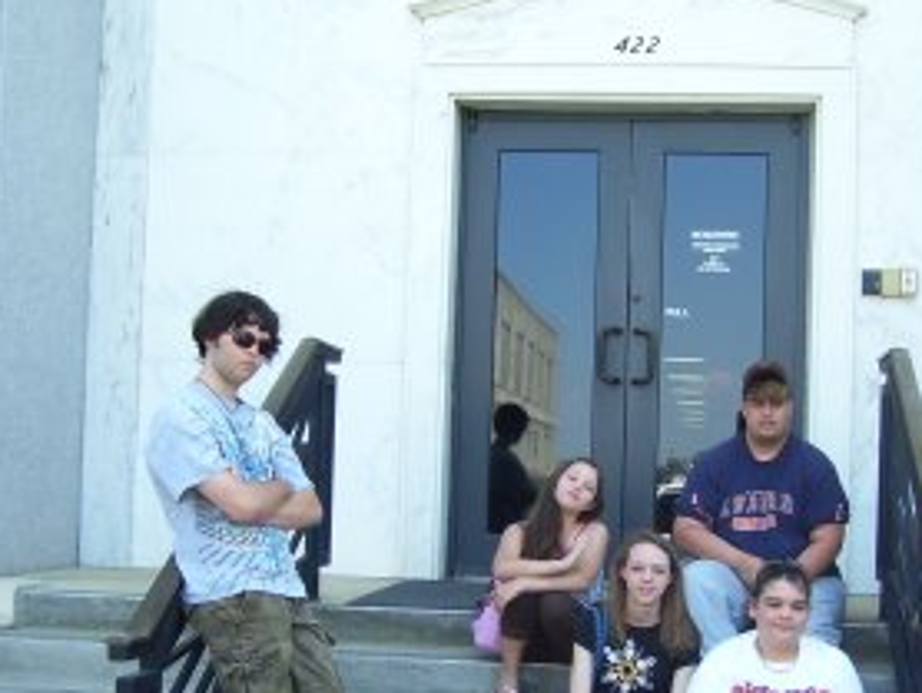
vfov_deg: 26.4
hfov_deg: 34.6
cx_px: 600
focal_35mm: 55
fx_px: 1466
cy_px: 468
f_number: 2.7
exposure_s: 1/250
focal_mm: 5.6
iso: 80
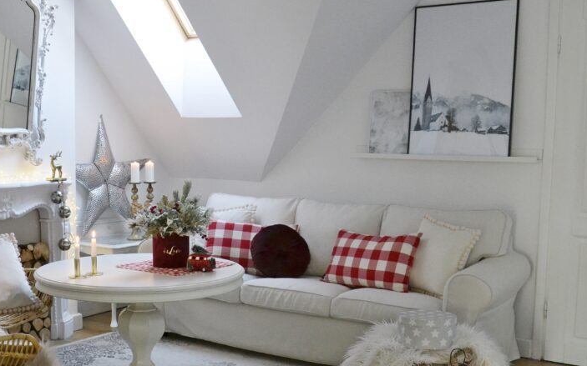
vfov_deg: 26.3
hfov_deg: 40.3
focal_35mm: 49
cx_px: 176
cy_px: 197
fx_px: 784
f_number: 3.8
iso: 1400
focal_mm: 22
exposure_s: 1/60
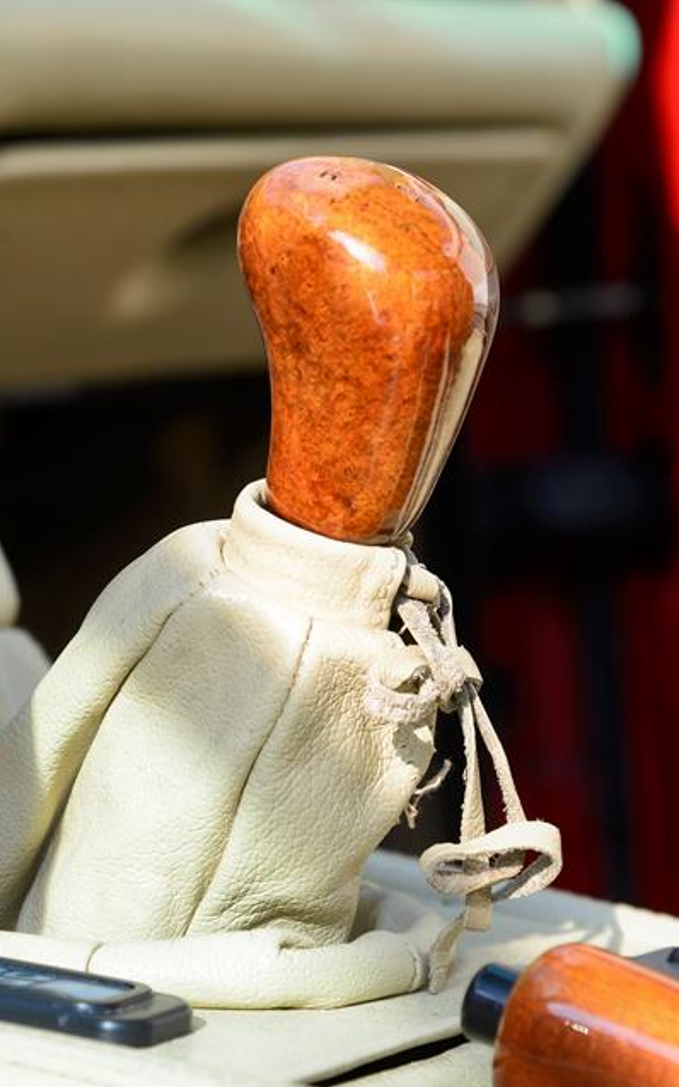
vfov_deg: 11.4
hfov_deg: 7.1
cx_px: 177
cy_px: 544
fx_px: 5449
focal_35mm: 184
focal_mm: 120
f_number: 6.3
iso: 100
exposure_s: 1/100
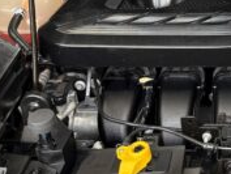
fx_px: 588
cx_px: 274
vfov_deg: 16.4
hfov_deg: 20.8
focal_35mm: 88
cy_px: -7
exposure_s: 1/121
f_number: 1.6
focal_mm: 5.96
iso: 125
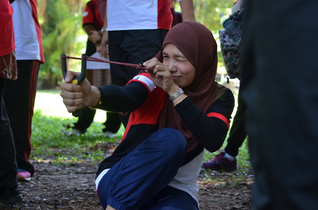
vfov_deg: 16.5
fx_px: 727
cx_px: 159
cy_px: 105
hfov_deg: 24.7
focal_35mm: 82
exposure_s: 1/125
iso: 500
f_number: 4
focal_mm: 55
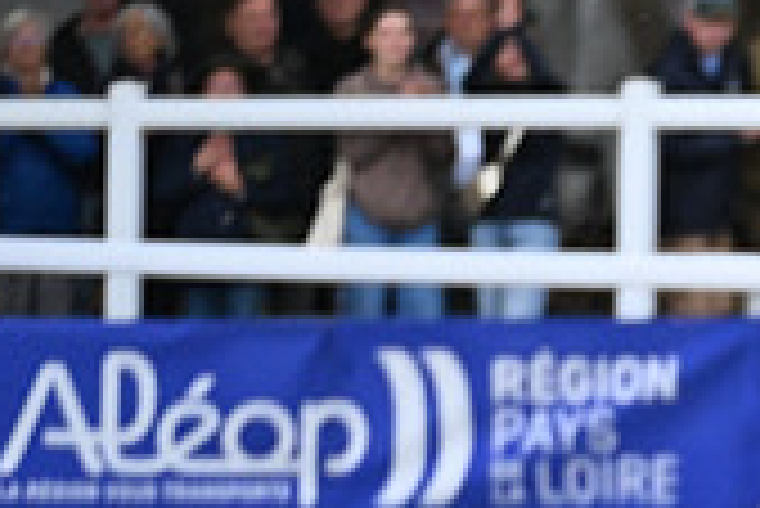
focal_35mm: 1371
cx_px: 1169
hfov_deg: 1.5
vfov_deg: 1.0
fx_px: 28967
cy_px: 591
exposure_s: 1/1250
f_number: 4.5
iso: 2800
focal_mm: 400
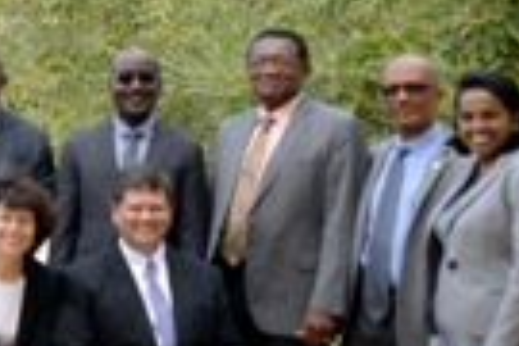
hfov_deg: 13.7
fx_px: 1845
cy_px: 167
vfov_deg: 10.7
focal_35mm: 128
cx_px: -515
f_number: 4.5
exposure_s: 1/640
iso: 200
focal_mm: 27
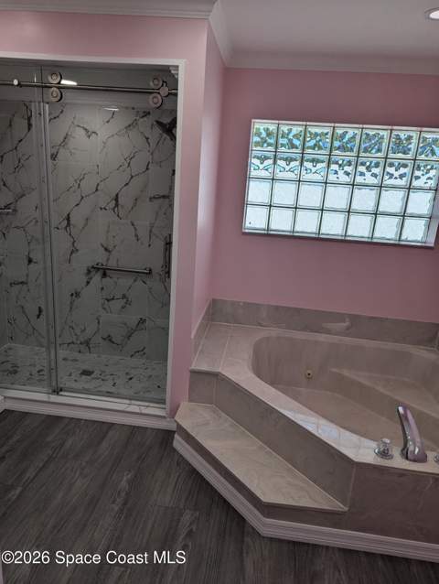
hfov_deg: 56.9
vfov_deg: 71.5
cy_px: 292
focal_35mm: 24
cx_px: 220
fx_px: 405
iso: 46
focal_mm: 6.81
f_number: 1.85
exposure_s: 1/488
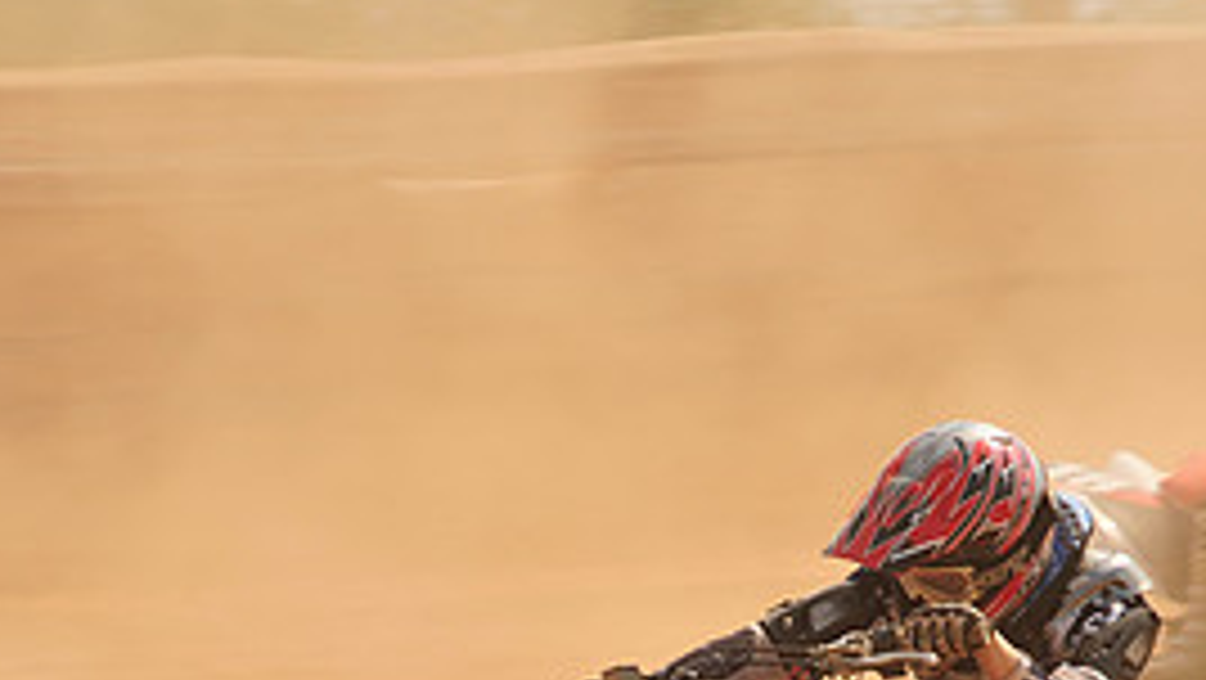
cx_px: 729
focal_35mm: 453
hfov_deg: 4.8
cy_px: 806
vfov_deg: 2.7
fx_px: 14492
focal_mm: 200
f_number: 10
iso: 200
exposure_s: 1/400
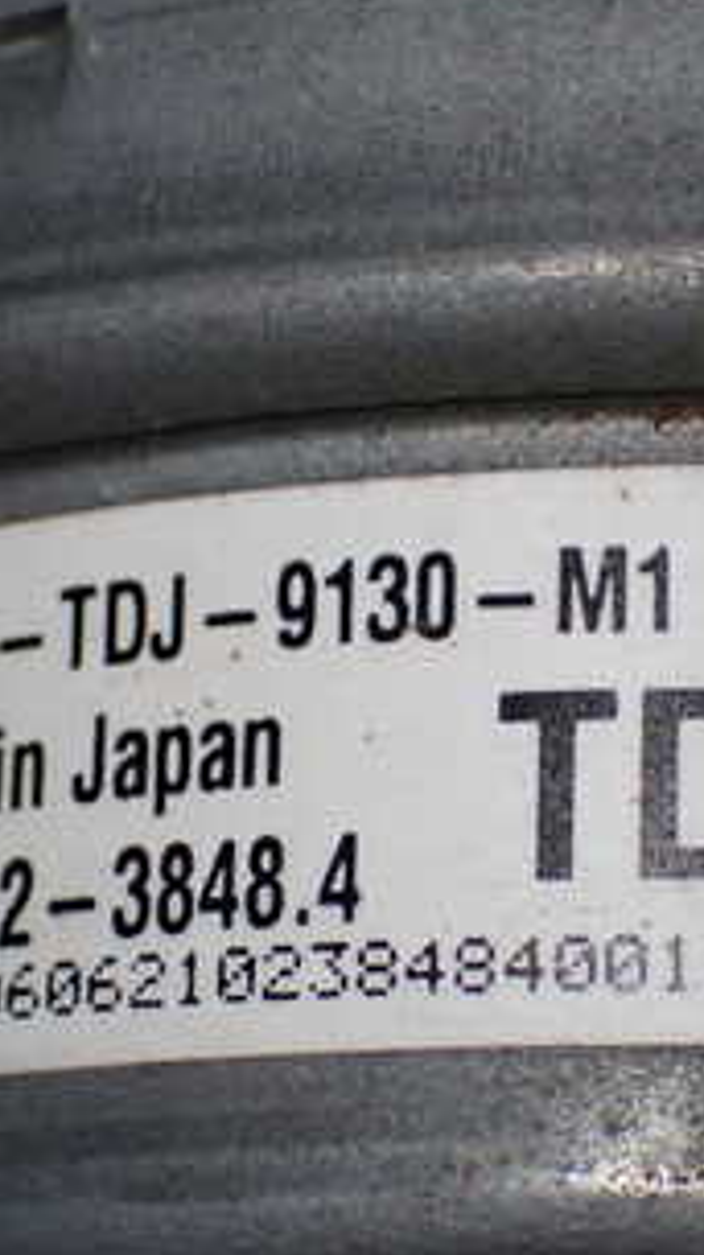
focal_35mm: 133
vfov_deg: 16.1
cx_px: 572
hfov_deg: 9.1
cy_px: 774
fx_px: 4425
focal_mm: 11.09
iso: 640
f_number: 3.6
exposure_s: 1/250
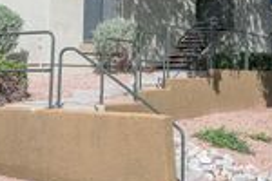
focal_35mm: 60
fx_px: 453
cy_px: 44
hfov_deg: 32.3
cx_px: 227
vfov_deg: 22.4
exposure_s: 1/1000
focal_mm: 18
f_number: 6.3
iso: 200
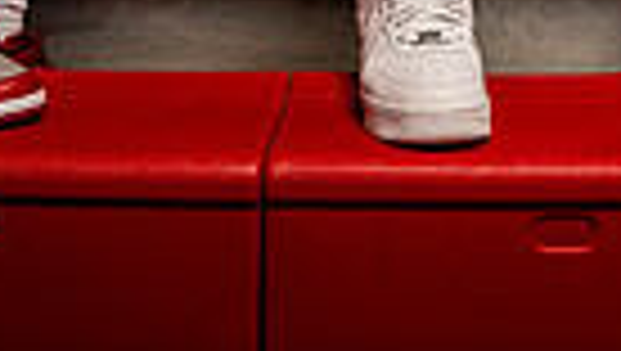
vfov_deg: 11.4
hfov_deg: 25.8
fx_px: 1352
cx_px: 392
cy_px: -572
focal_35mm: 82
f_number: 7.1
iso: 100
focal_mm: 24
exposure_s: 1/250
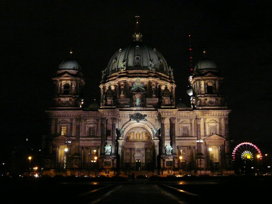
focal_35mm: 37
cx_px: 136
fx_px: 291
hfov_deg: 50.1
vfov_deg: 38.7
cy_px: 102
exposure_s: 1/8
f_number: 2.8
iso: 800
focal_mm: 4.8
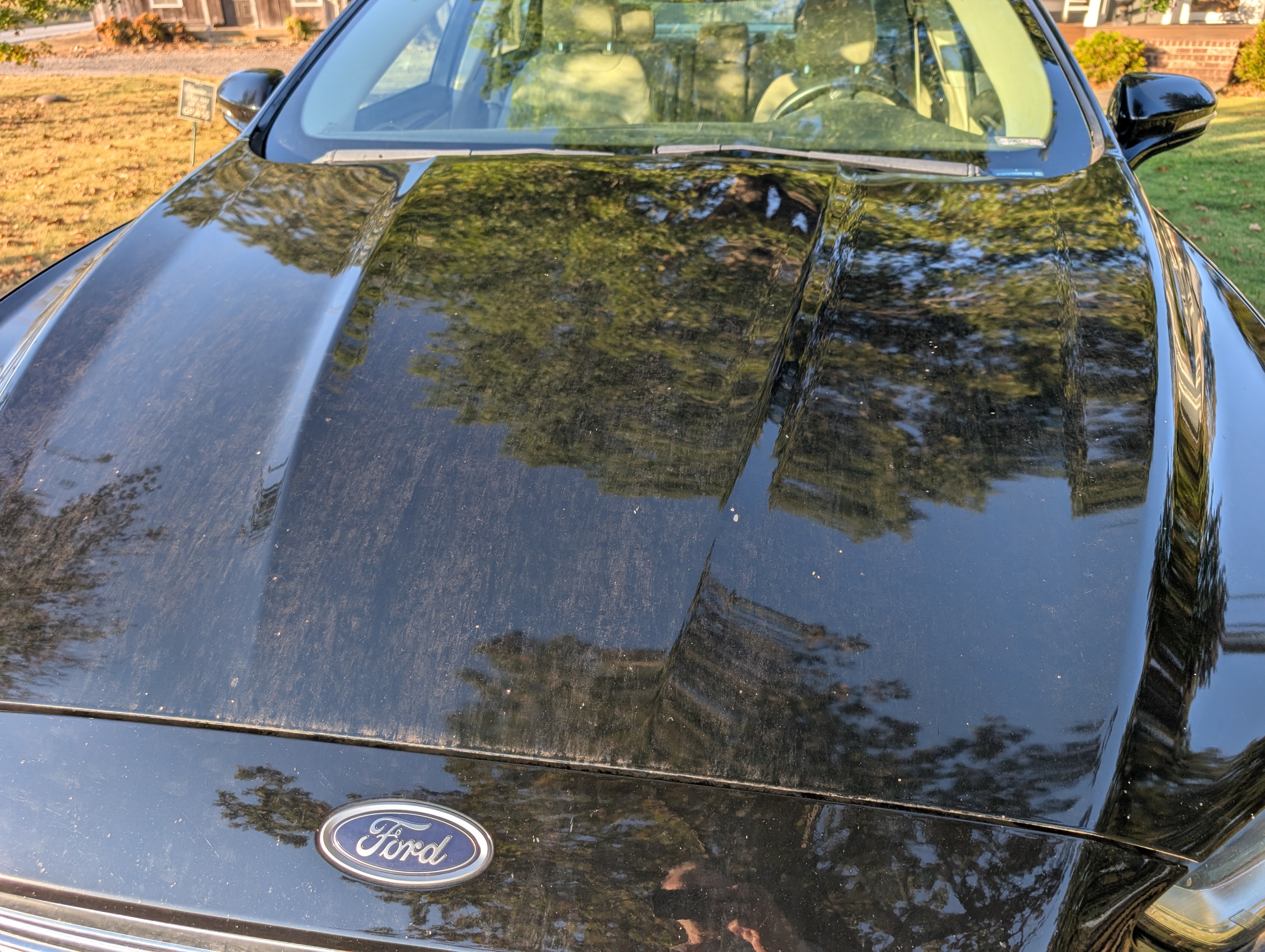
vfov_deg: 56.9
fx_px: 878
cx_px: 632
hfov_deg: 71.5
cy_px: 476
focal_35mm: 24
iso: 18
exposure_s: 1/193
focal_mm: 6.9
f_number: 1.68
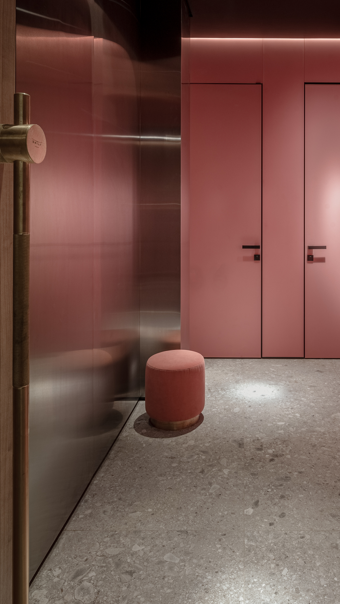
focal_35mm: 27
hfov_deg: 41.9
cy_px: 216
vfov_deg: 68.4
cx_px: 245
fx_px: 433
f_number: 13
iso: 200
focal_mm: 18
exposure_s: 1/2.5
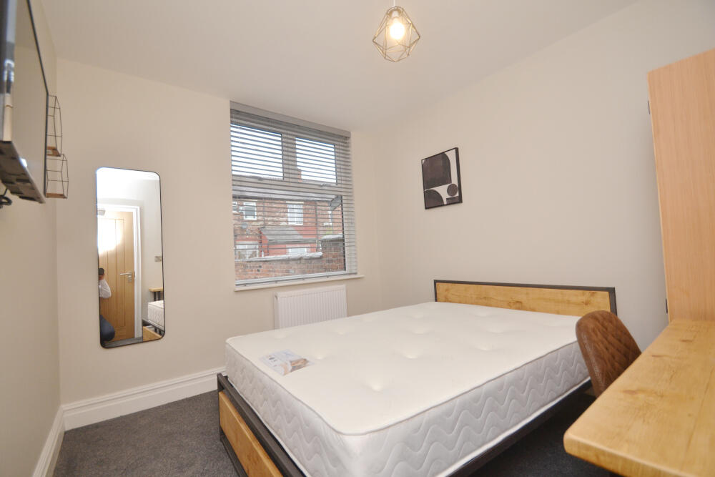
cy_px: 238
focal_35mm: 15
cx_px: 358
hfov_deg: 100.4
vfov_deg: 77.3
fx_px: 298
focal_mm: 10
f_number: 4
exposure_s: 1/160
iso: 400
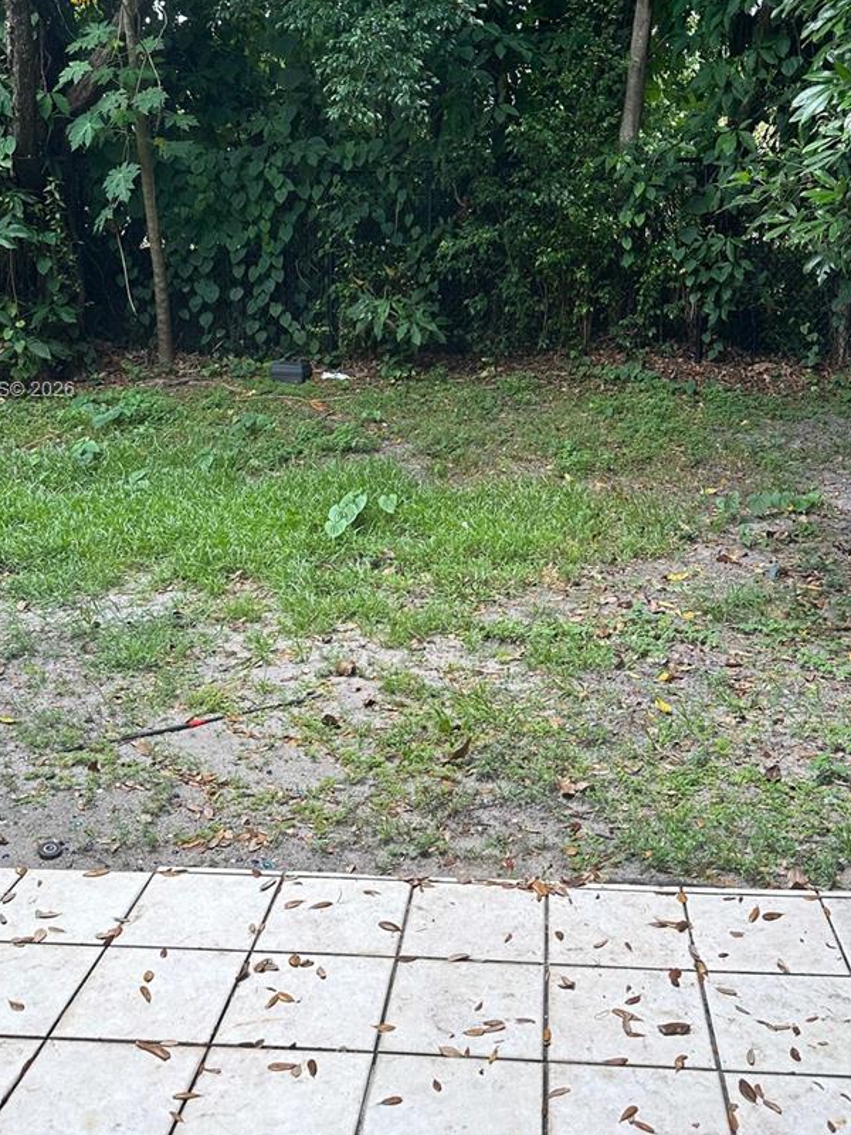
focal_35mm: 36
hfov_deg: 39.6
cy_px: 392
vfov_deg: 50.6
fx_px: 1180
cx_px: 451
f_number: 1.78
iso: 80
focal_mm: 6.86
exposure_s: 1/516
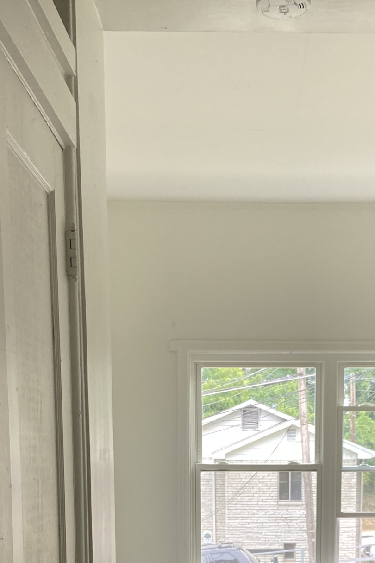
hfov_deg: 23.7
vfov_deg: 32.3
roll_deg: +0.3
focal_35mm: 57
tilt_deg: -7.4
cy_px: 563
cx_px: 242
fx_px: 891
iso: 125
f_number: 1.8
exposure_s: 1/120
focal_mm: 4.25
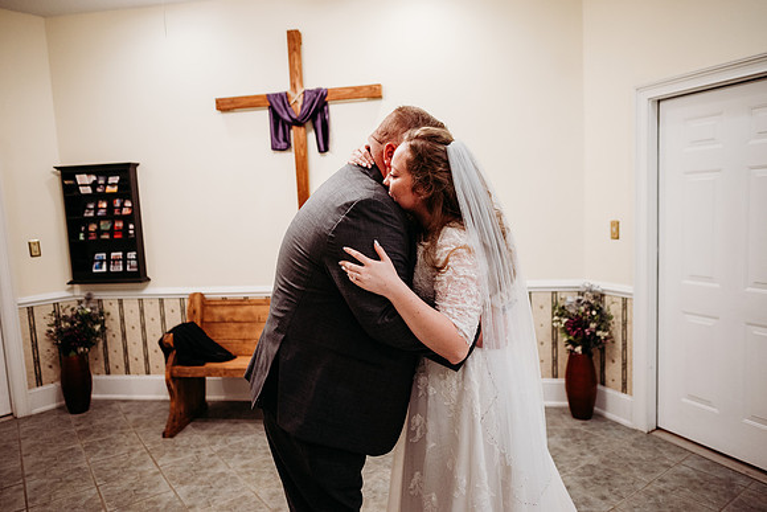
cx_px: 384
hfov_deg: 73.7
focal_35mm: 24
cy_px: 256
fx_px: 511
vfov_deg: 53.2
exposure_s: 1/200
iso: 1250
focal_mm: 24
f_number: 2.2
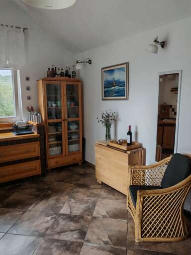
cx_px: 96
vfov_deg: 65.3
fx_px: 199
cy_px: 128
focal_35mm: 27
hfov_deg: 51.4
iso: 200
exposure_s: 1/50
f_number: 1.95
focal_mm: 5.52
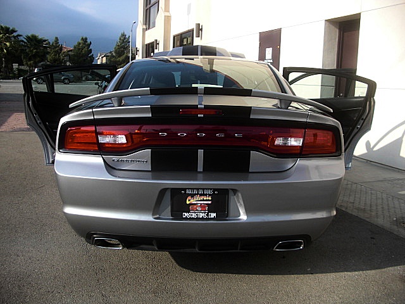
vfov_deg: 39.7
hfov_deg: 51.4
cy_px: 152
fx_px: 421
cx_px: 202
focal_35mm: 36
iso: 50
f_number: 2.8
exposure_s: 1/500
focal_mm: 6.3
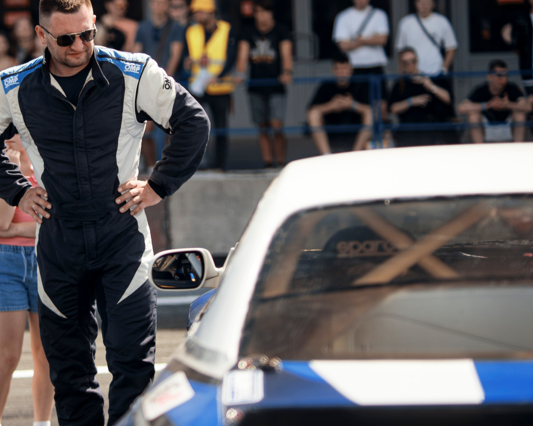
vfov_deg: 11.7
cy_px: 163
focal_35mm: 132
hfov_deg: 14.5
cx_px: 109
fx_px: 2083
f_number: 1.8
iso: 100
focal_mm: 85
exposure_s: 1/500
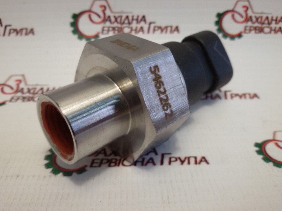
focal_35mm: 31
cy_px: 106
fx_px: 253
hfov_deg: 58.4
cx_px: 141
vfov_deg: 45.4
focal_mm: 2.93
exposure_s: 1/50
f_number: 2.4
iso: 40
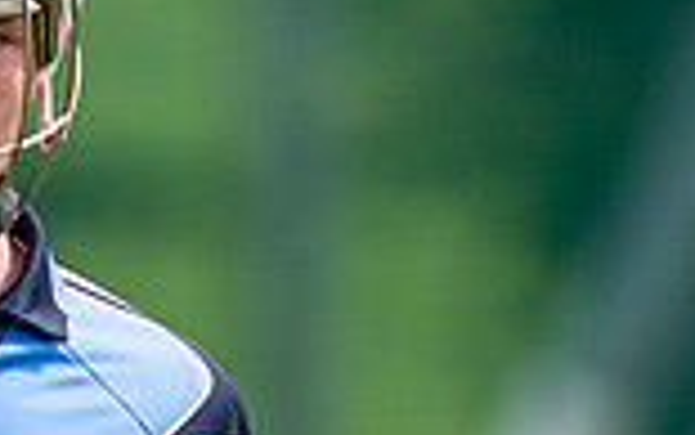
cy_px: 463
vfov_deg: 0.5
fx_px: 54077
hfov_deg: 0.7
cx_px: -220
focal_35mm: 2854
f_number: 2.8
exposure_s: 1/1600
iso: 100
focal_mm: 300
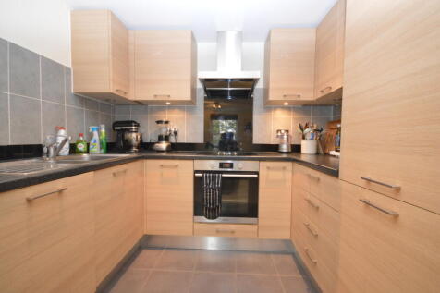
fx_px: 202
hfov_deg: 95.0
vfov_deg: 72.0
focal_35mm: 16
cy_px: 146
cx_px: 220
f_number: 4.2
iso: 2200
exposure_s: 1/60
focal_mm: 11
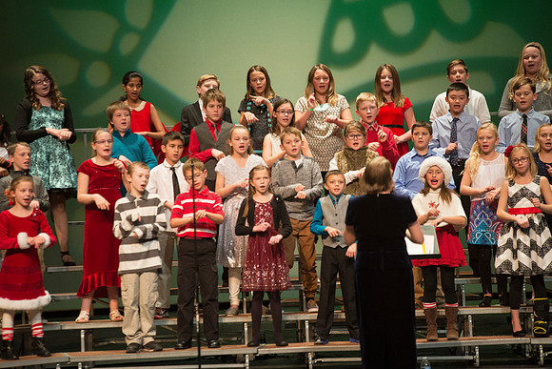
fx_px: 3067
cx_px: 276
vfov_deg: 6.9
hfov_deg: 10.3
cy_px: 184
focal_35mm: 200
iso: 2500
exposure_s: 1/250
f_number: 2.8
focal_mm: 200
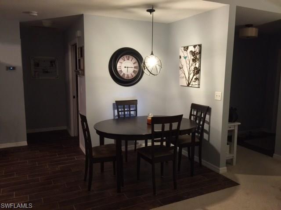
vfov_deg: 48.2
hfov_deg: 61.7
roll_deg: -1.6
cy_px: 105
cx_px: 140
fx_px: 235
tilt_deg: -6.5
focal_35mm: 29
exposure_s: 1/15
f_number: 2.2
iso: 80
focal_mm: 4.15
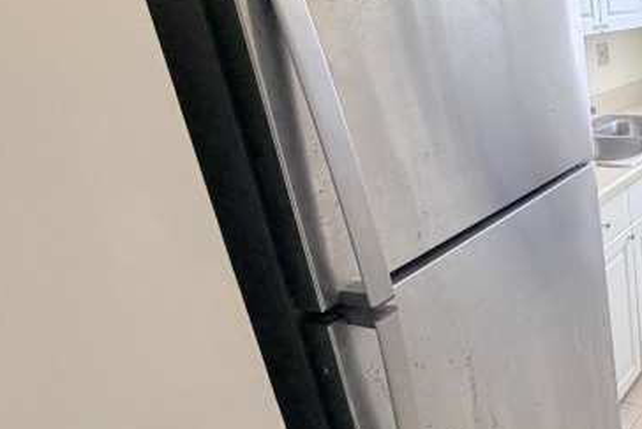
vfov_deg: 41.0
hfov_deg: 45.0
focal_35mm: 32
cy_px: 178
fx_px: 571
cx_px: 700
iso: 100
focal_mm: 2.22
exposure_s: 1/120
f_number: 2.2
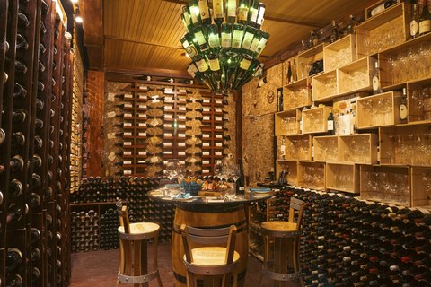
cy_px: 144
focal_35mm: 25
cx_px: 216
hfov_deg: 70.5
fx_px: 305
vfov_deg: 50.5
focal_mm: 25
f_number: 8
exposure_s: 1/1.25
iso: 800
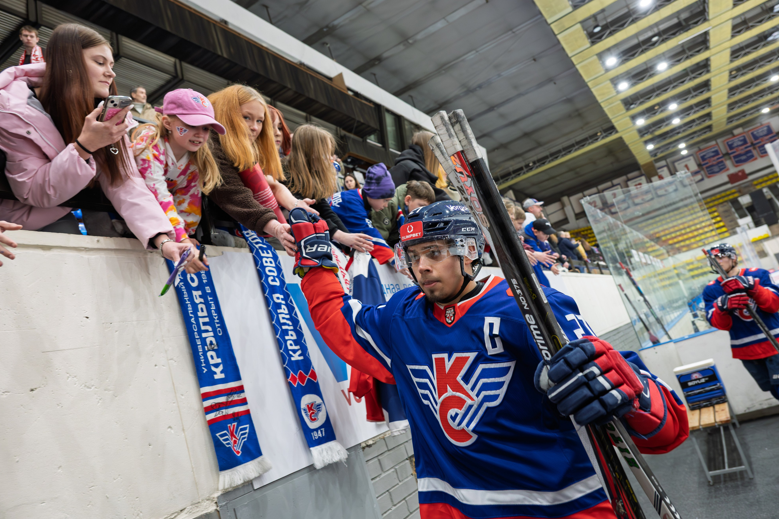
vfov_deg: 47.9
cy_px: 258
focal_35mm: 27
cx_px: 403
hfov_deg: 67.4
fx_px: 584
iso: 2500
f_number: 4.5
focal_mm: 26
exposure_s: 1/250
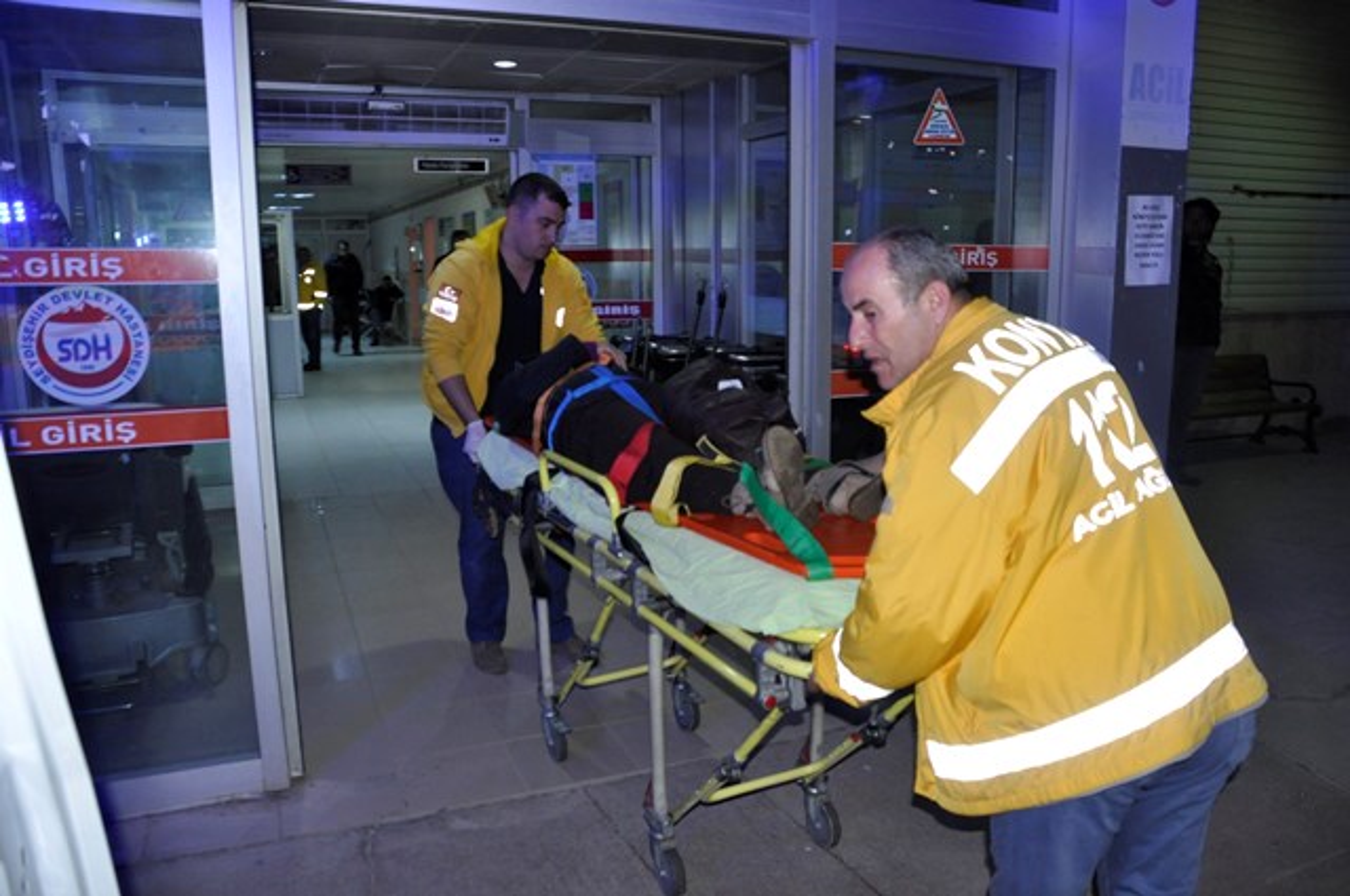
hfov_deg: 67.4
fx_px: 1011
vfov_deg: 47.8
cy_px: 448
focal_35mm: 27
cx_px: 675
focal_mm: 18
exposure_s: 1/60
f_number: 3.5
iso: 800
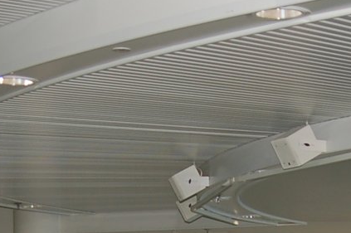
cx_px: 248
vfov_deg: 8.5
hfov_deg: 13.1
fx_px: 1519
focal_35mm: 156
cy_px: 389
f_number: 2.8
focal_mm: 22
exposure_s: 1/60
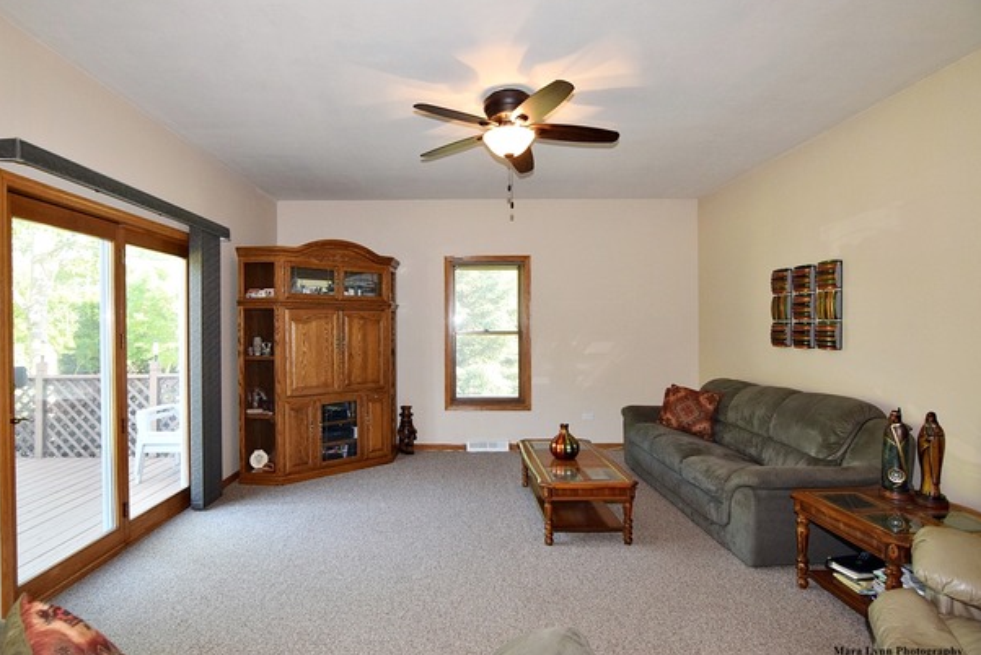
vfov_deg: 68.8
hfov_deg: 91.4
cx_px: 464
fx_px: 478
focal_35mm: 18
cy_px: 325
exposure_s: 1/125
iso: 800
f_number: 5.6
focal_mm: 11
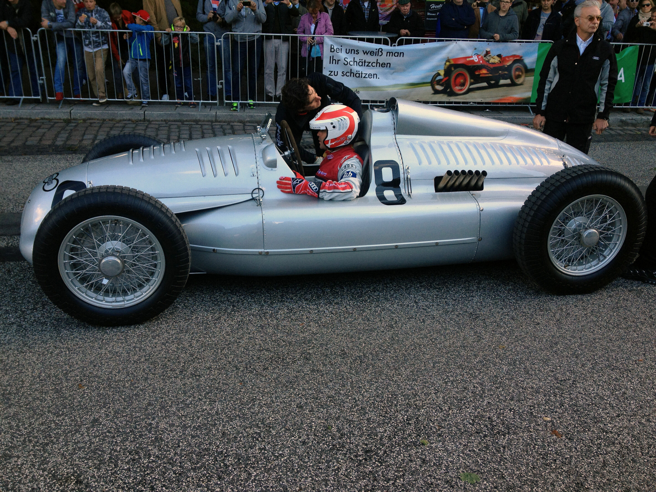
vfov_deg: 40.7
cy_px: 246
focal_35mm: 35
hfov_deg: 52.6
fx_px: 663
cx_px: 328
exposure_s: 1/177
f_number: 2.4
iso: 50
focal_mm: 4.28
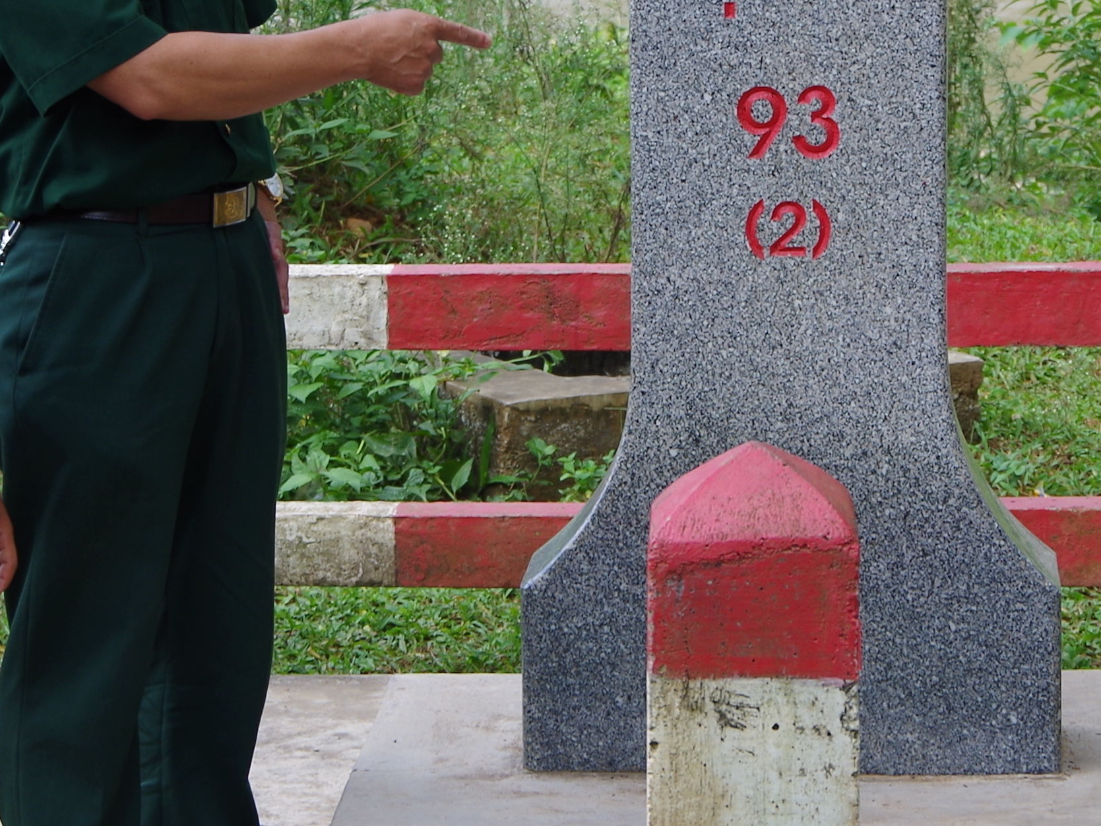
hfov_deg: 12.9
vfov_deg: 9.7
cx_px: 629
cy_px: 226
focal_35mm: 153
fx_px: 4867
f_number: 4.5
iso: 100
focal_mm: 36
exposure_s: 1/100
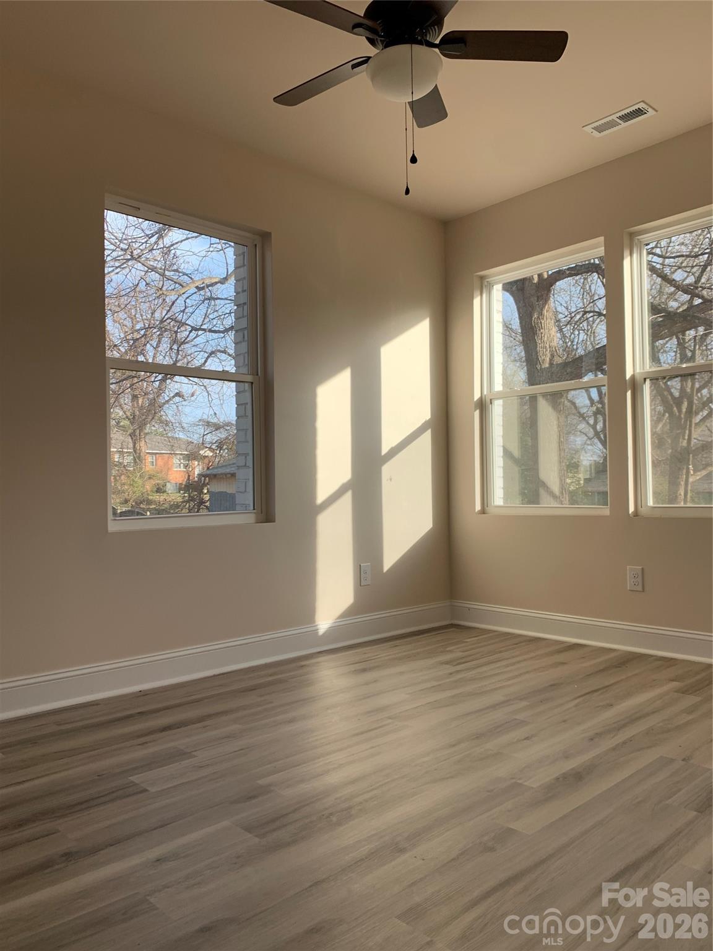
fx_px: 714
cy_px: 476
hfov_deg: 53.1
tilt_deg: +2.2
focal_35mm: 26
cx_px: 356
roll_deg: +1.1
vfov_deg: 67.3
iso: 25
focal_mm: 4.25
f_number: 1.8
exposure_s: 1/297
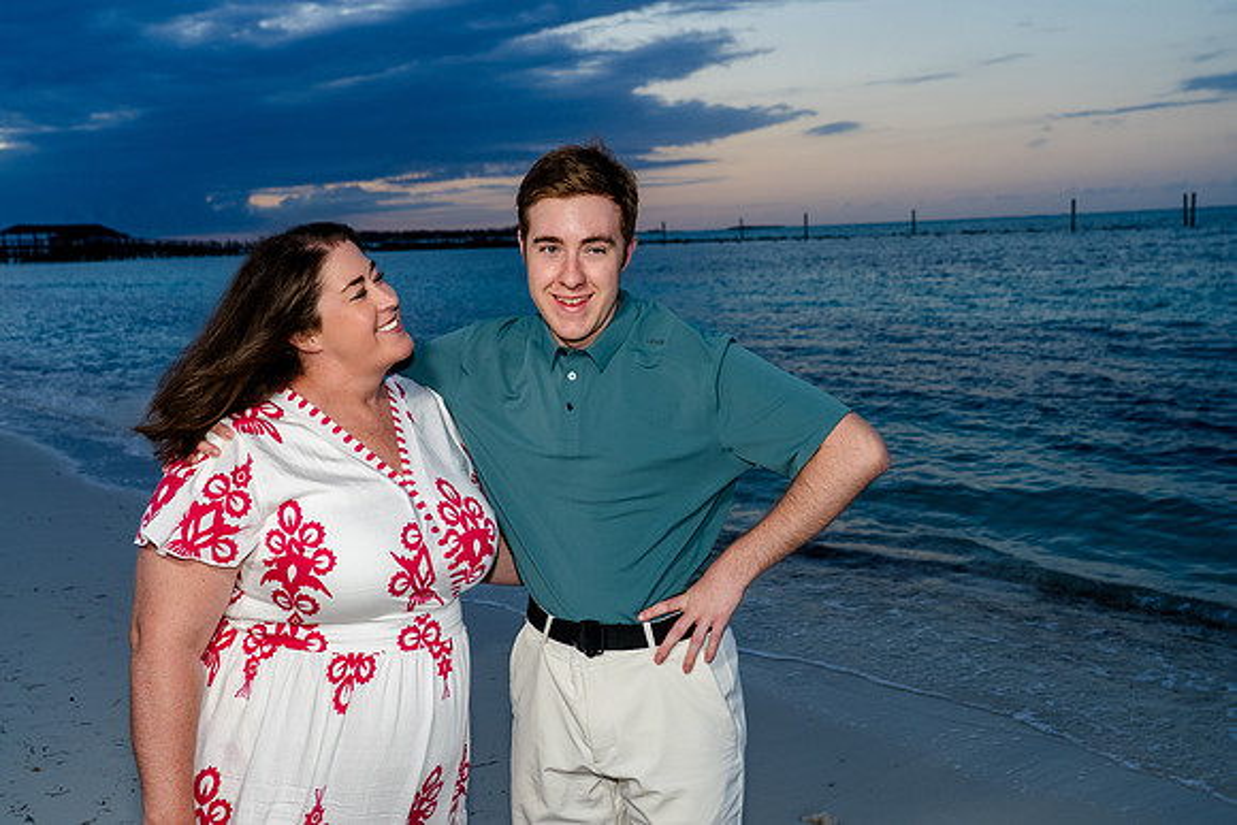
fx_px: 1237
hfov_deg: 53.1
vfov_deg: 36.9
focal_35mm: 36
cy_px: 412
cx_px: 618
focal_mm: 36
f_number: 5.6
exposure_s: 1/160
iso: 400
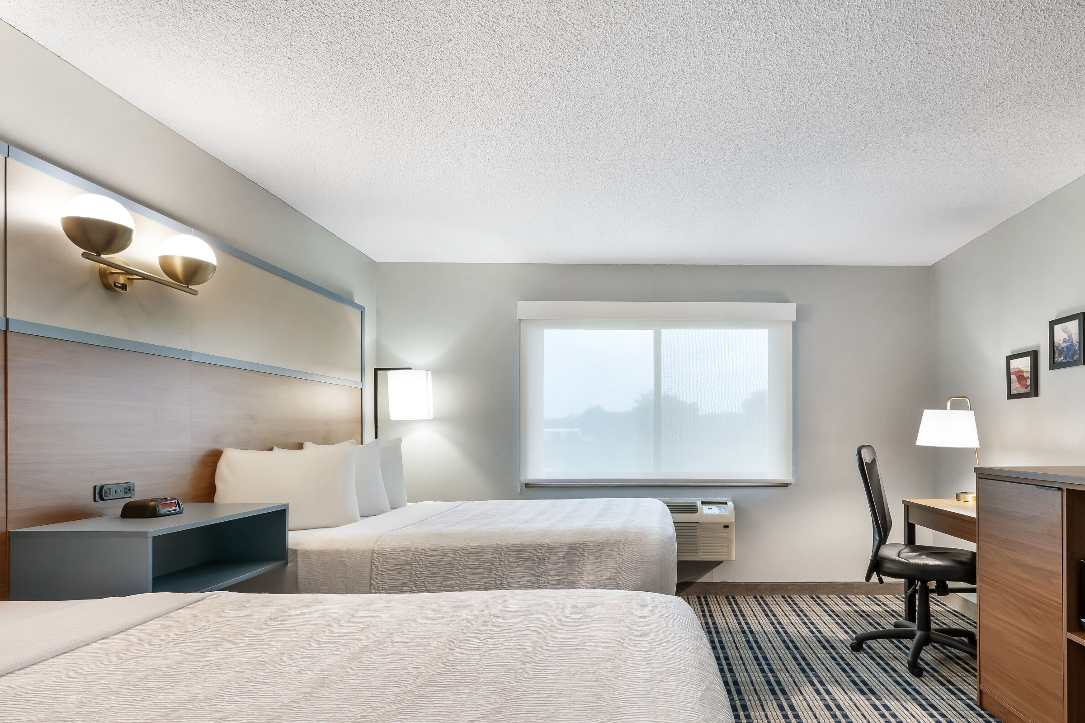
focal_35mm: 21
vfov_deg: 59.9
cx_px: 651
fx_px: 621
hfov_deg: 81.3
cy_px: 430
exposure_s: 1/8
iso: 500
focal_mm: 16.5
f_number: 8
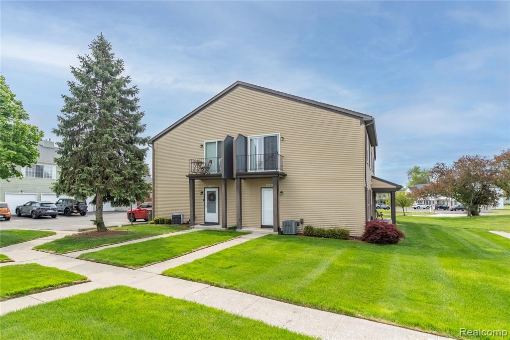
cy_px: 170
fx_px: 269
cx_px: 255
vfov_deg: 64.5
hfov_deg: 86.9
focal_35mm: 19
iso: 800
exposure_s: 1/4000
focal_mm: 12.6
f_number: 3.2
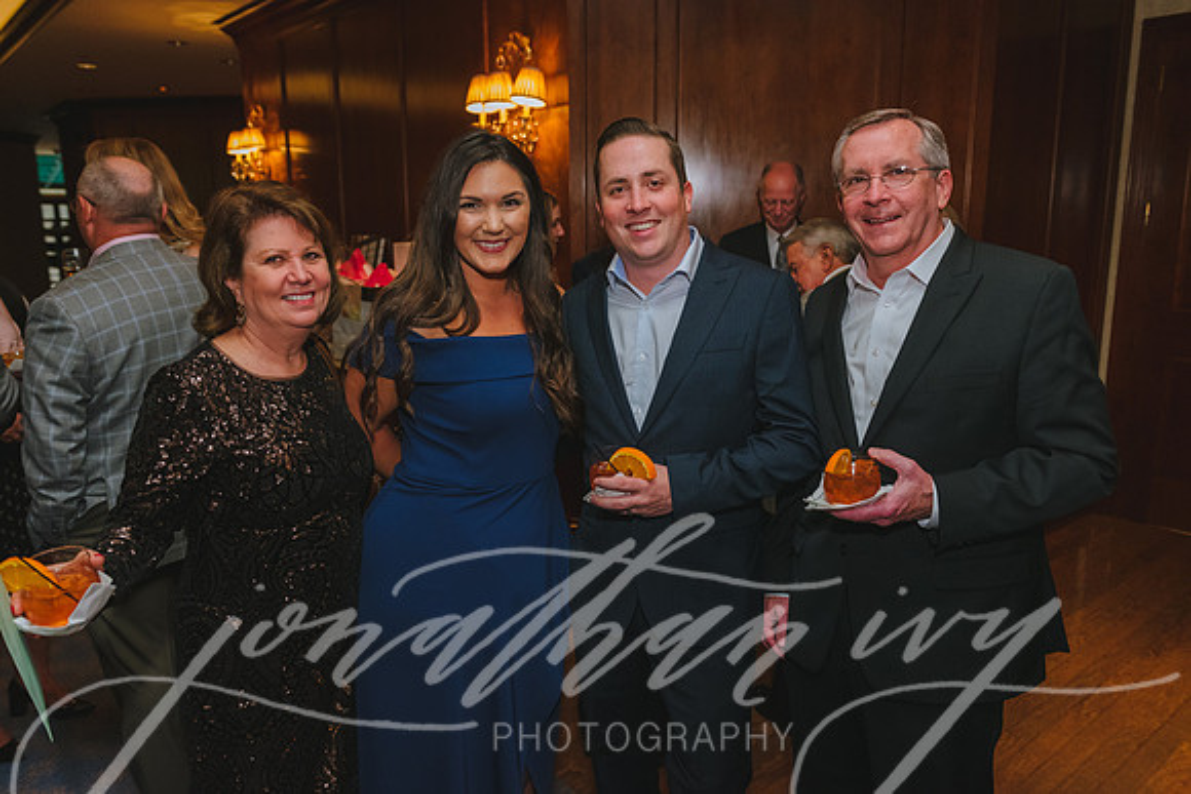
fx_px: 927
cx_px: 596
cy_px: 397
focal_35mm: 28
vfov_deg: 46.4
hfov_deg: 65.5
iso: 3200
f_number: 4
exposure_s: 1/160
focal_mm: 28
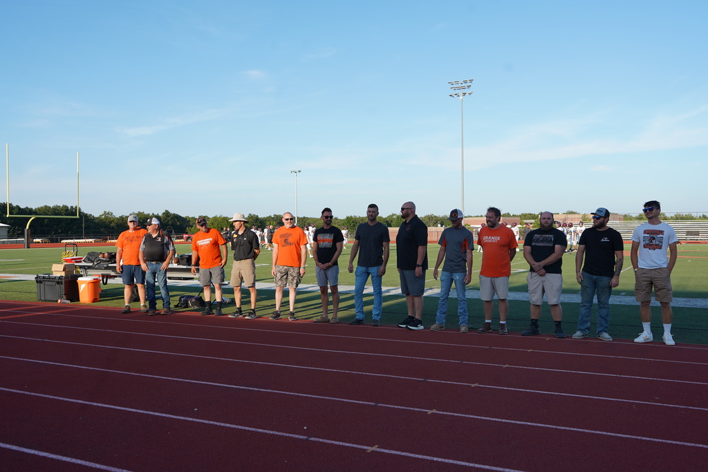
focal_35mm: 34
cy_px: 236
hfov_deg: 55.8
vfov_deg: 38.9
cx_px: 354
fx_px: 669
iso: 100
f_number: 6.3
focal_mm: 34
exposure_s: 1/250
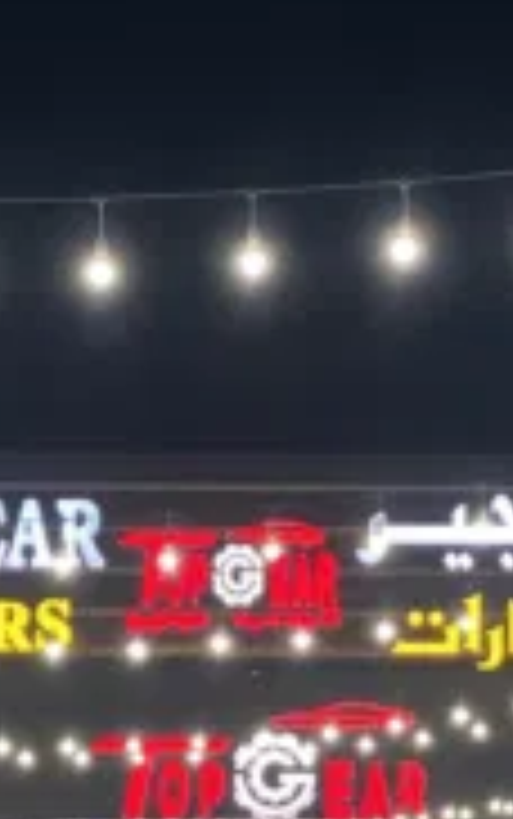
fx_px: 4333
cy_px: 1066
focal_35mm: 194
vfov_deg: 10.6
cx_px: 198
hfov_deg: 6.8
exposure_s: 1/100
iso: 250
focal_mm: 6
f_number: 2
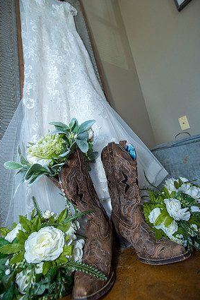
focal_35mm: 18
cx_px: 103
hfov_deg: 67.3
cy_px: 142
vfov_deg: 89.9
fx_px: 150
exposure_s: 1/320
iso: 1250
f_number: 4
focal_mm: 17
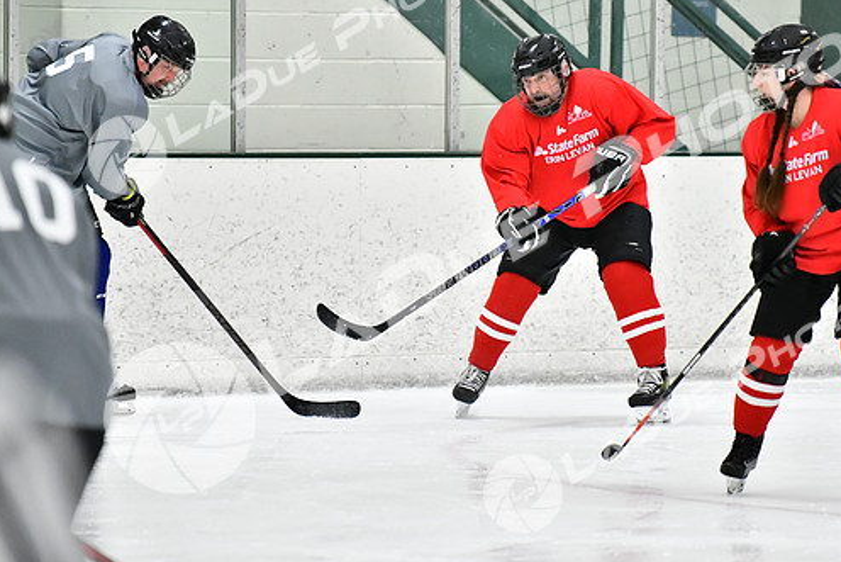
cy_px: 244
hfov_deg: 5.9
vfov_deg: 3.9
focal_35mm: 351
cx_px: 480
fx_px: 8202
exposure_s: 1/1250
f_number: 2.8
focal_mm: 200
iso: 5000
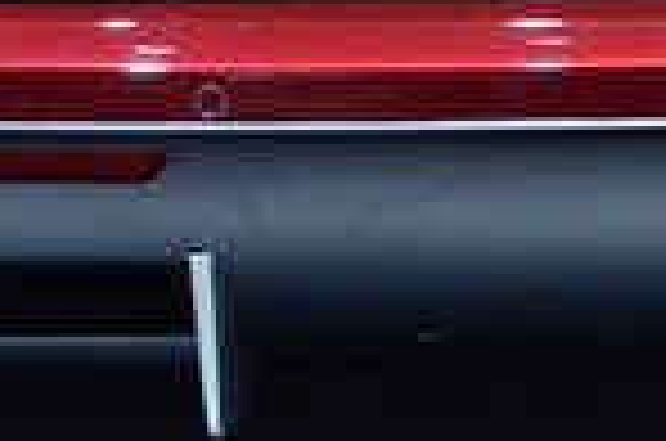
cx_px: 670
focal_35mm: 260
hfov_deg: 7.9
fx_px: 4800
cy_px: -477
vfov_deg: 5.2
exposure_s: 1/200
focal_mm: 32
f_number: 7.1
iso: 1250
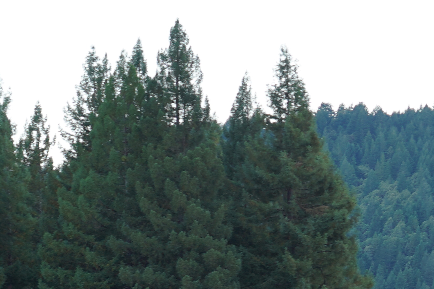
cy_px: 493
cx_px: 396
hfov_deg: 9.2
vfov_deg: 6.1
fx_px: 2676
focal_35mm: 222
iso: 125
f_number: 4
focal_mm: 61
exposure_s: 1/80
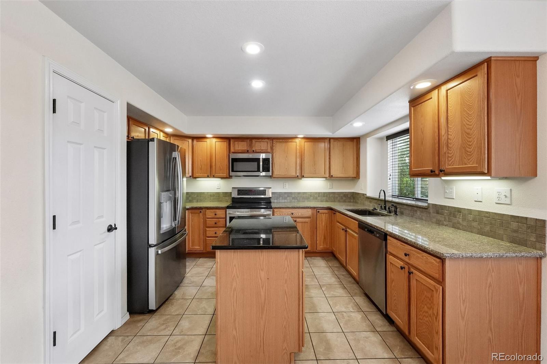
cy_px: 182
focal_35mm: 15
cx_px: 274
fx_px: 228
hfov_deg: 100.4
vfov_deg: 77.3
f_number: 8
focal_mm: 10
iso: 1250
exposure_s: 1/50
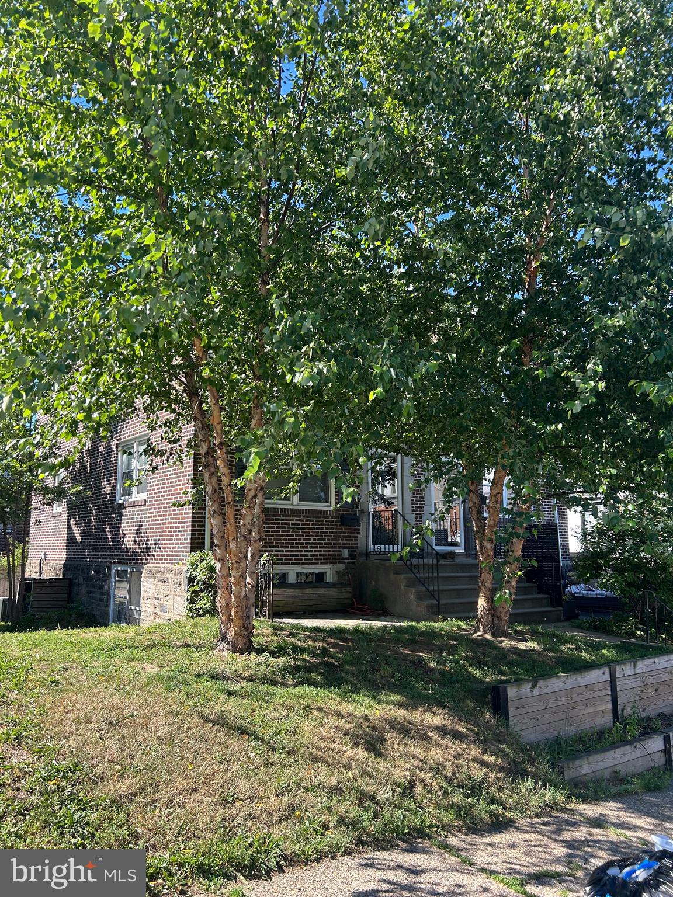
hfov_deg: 53.1
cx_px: 336
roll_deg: -1.0
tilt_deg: +8.2
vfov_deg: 67.3
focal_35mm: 26
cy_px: 448
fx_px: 674
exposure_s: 1/709
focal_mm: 5.7
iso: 50
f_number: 1.5
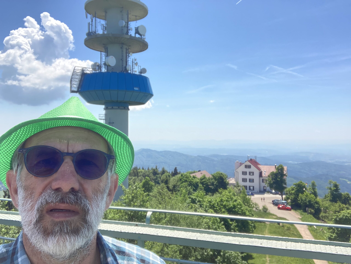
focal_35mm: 32
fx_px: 325
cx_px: 176
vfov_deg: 44.2
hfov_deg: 56.8
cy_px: 132
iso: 20
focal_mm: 2.87
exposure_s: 1/395
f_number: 2.2
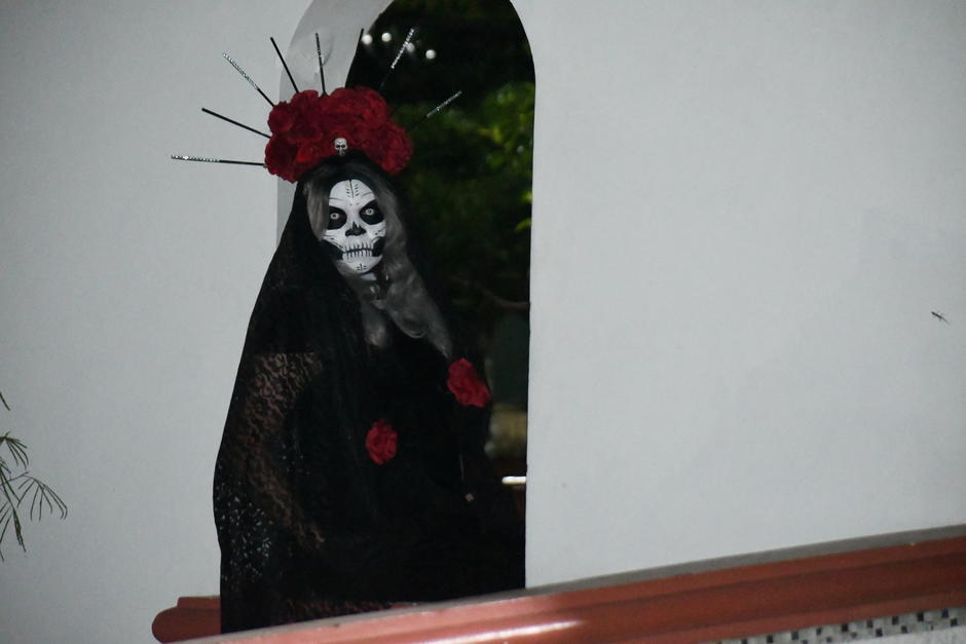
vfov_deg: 7.5
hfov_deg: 11.2
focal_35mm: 183
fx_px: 4911
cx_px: 483
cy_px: 322
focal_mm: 122
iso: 20000
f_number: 4.8
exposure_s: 1/40
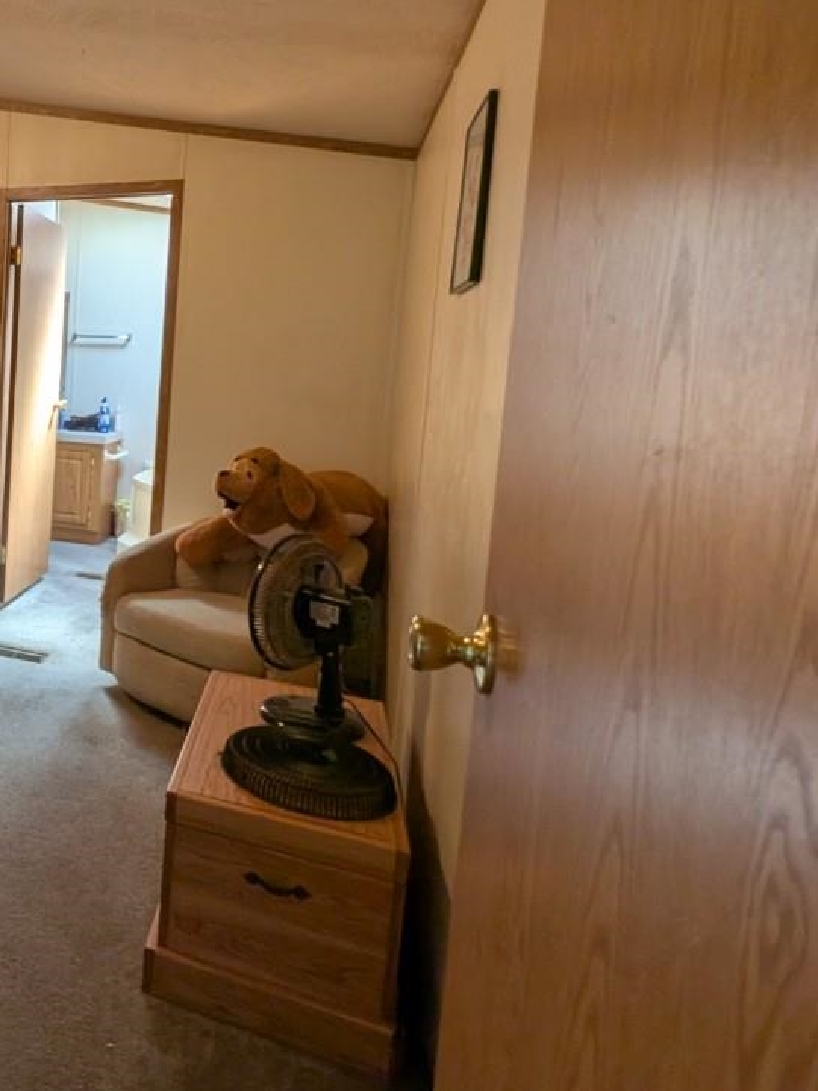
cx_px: -64
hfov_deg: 44.6
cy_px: 439
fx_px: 756
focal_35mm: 24
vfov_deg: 70.9
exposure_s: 1/30
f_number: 2.2
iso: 90
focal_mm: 1.95
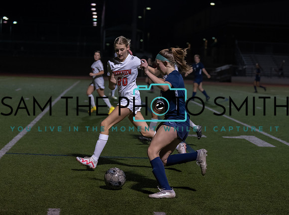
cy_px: 102
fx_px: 733
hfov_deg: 22.3
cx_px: 150
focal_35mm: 88
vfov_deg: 16.7
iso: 4000
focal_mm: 70
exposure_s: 1/1000
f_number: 2.8
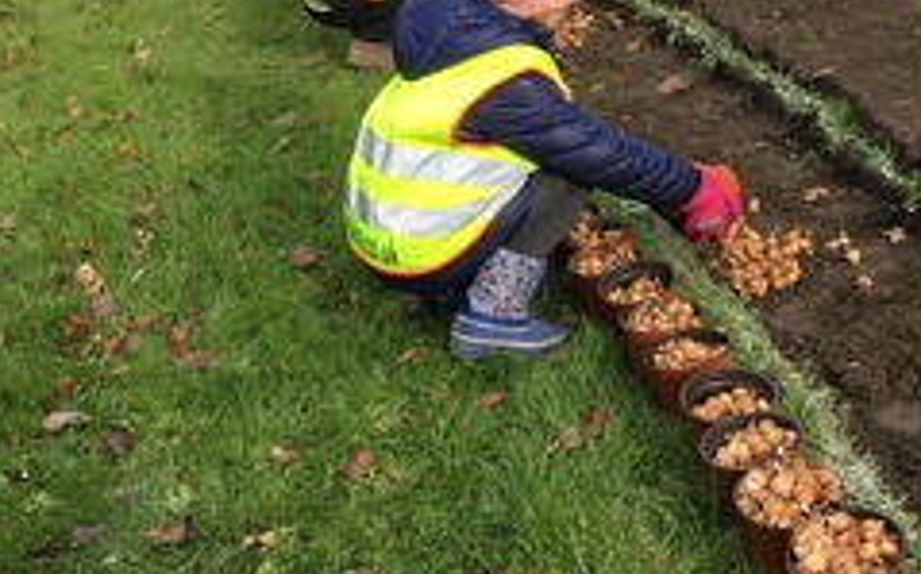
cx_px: 532
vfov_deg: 23.3
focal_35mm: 55
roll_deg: +9.9
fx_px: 1380
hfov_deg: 36.8
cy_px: 154
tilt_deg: -18.6
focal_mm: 3.3
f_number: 2.4
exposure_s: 1/269
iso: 25
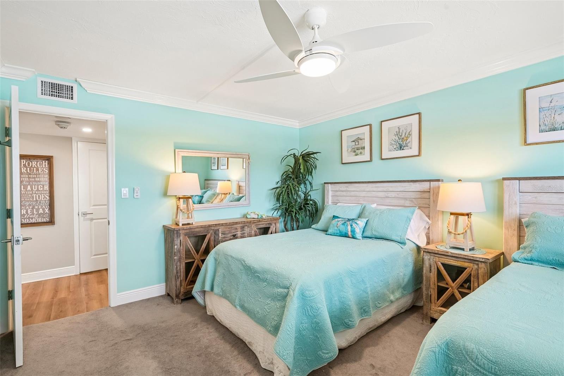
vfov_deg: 72.0
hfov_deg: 95.0
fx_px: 258
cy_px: 188
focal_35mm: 16
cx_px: 282
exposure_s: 1/15
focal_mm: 16.5
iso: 400
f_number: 8
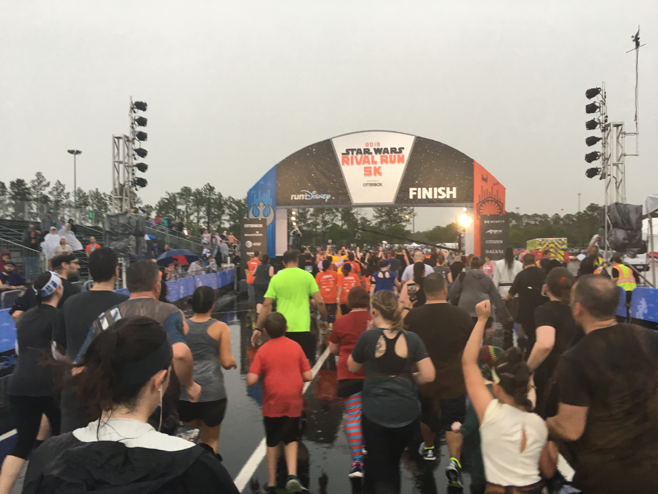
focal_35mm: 29
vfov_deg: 48.2
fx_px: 551
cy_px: 247
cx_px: 329
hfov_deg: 61.7
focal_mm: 4.15
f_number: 2.2
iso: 32
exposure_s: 1/30
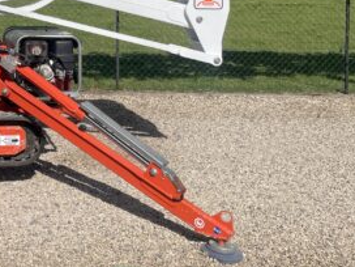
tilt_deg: -2.4
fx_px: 687
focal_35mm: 67
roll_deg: -0.1
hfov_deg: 25.4
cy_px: -32
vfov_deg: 20.8
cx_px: -93
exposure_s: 1/5556
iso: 32
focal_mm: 4.2
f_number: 1.6
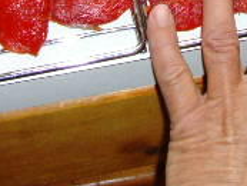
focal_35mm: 144
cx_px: 204
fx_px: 1028
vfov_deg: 9.9
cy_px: -110
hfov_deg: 13.6
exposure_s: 1/45
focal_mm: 6.6
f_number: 3.5
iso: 200
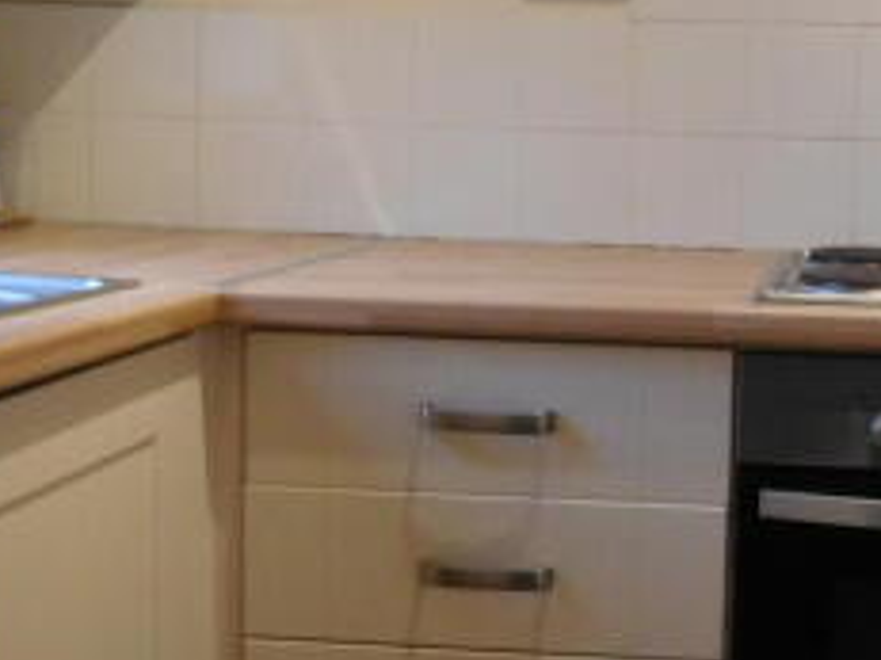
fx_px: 1603
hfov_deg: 29.7
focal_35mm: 63
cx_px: 757
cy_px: 242
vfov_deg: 23.2
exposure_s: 1/30
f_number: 3.4
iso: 360
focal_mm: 4.5
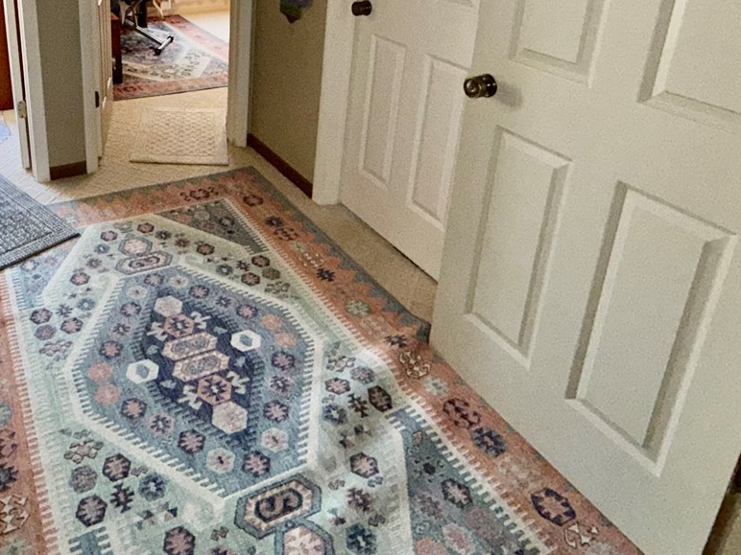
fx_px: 621
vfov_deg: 44.6
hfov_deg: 58.3
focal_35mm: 29
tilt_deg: -18.1
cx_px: 179
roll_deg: -0.1
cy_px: 75
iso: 80
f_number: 2.2
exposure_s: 1/60
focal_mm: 2.22
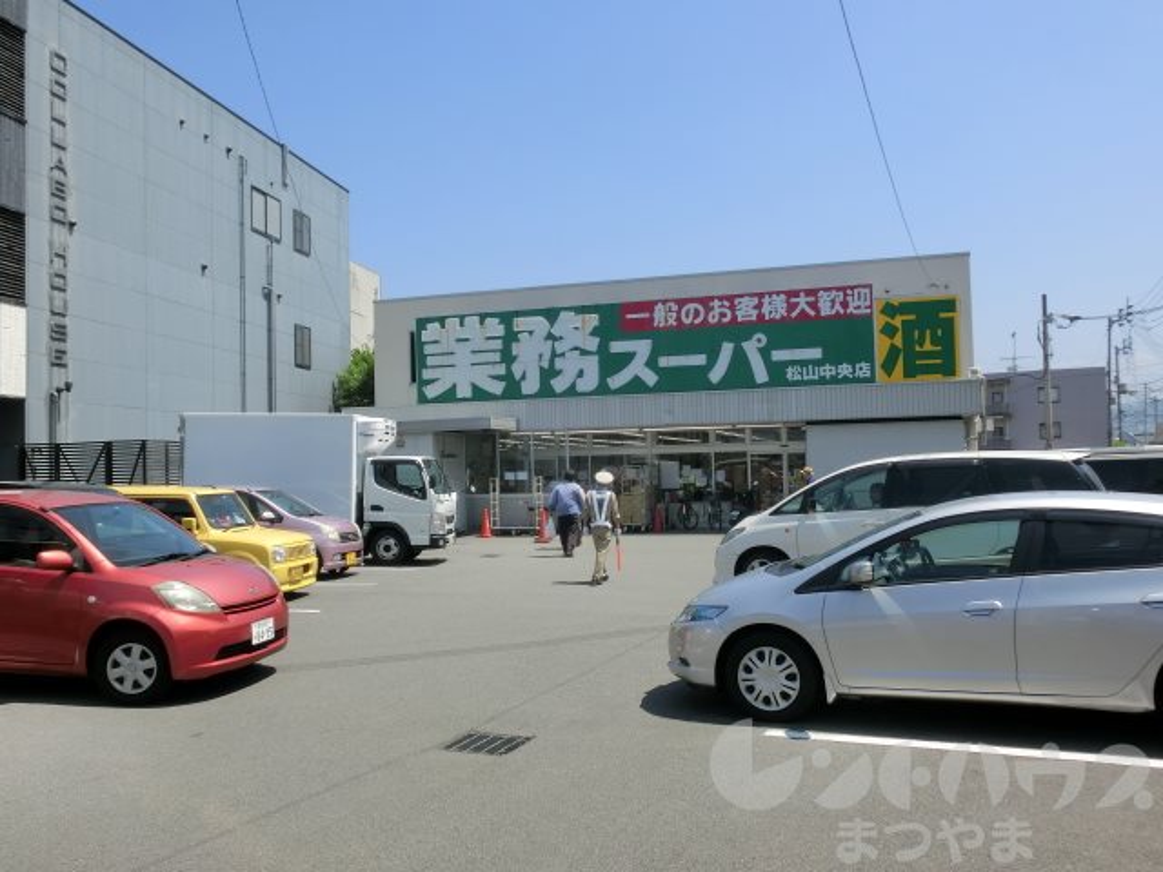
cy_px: 436
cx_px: 582
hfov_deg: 60.0
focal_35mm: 30
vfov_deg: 46.8
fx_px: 1008
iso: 80
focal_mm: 5.36
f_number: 8.9
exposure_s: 1/160
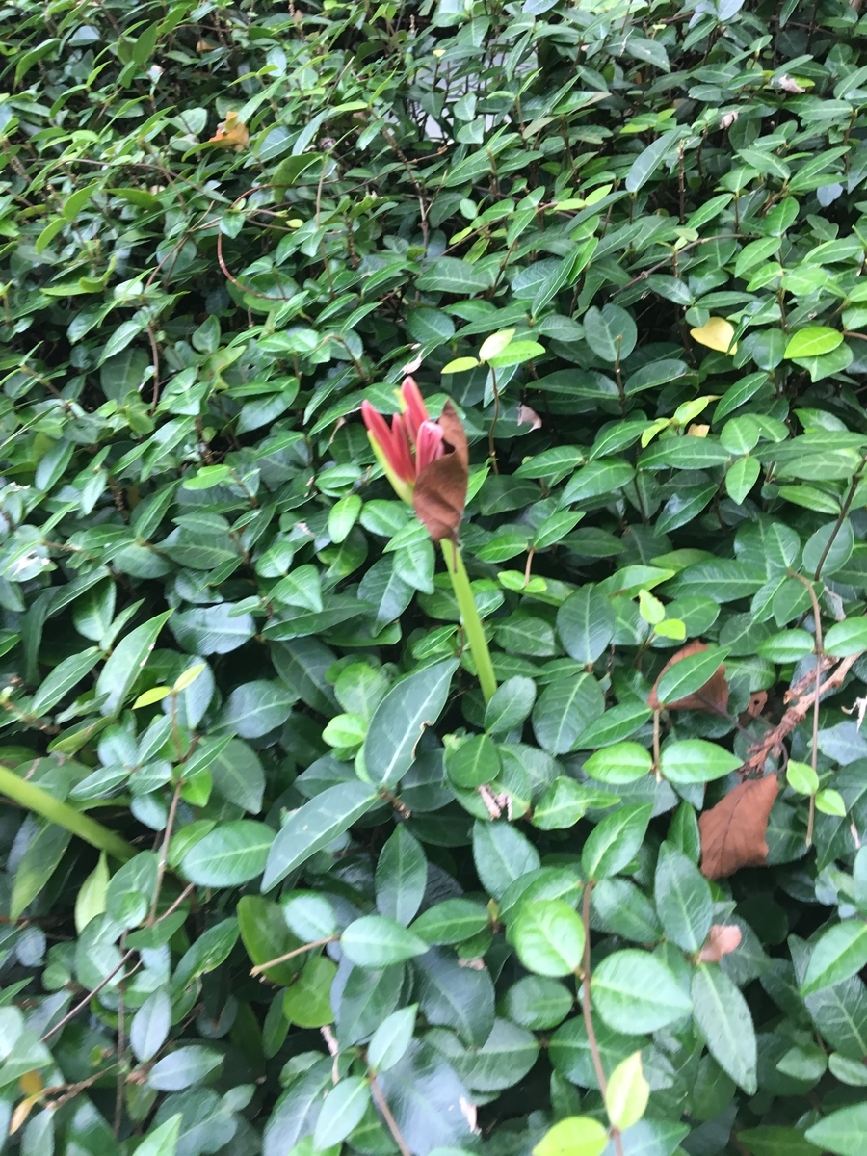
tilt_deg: -52.7
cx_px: 434
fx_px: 968
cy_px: 578
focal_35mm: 29
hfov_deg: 48.2
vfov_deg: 61.7
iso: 50
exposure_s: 1/30
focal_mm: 4.15
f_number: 2.2
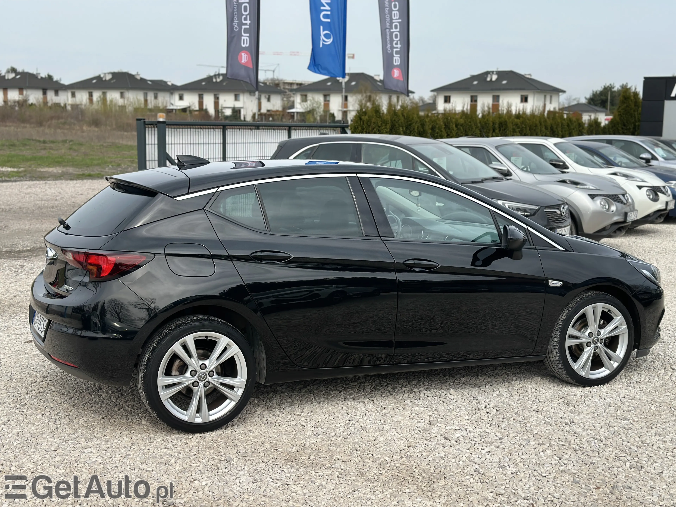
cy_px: 254
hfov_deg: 39.7
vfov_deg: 30.3
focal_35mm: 48
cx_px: 338
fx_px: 937
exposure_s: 1/3597
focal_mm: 6.86
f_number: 1.78
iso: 80
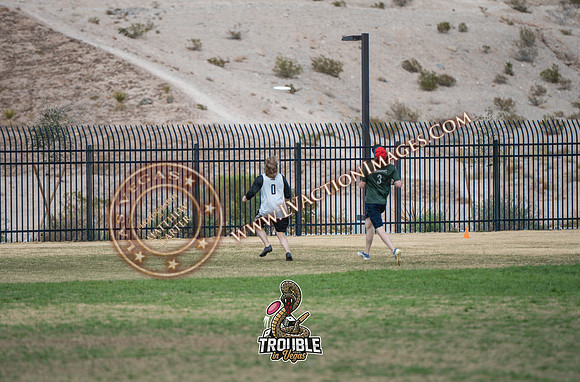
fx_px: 4432
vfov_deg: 4.9
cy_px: 221
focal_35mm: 276
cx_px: 281
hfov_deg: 7.5
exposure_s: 1/3200
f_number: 3.2
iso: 160
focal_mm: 200
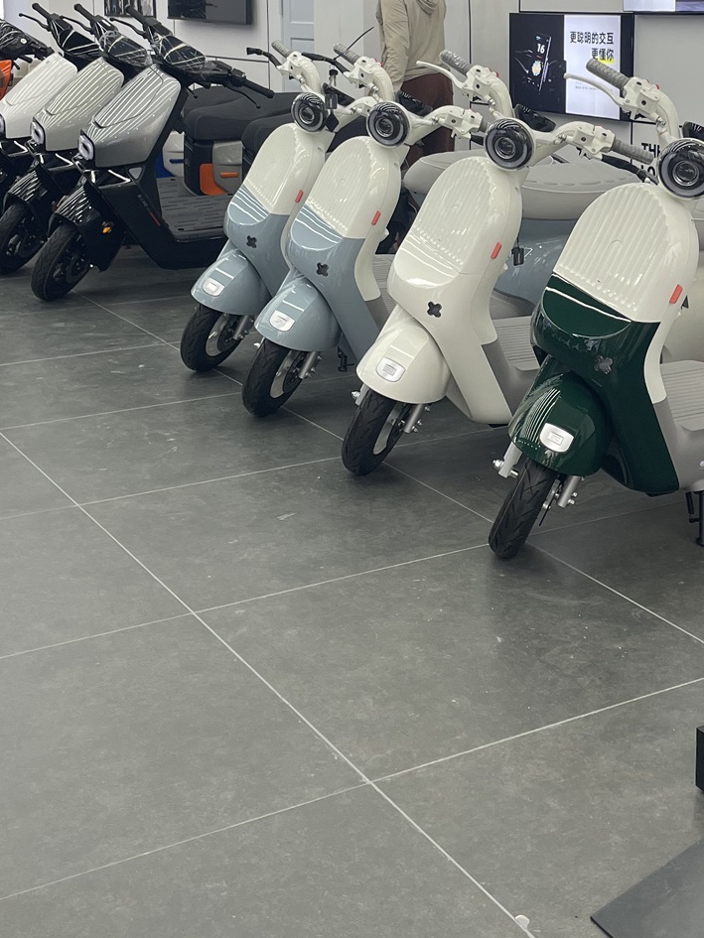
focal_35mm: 55
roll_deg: -0.5
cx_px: 515
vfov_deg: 34.1
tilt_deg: -6.2
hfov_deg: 26.3
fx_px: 1491
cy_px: 219
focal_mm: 4.2
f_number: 1.6
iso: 50
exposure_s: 1/121
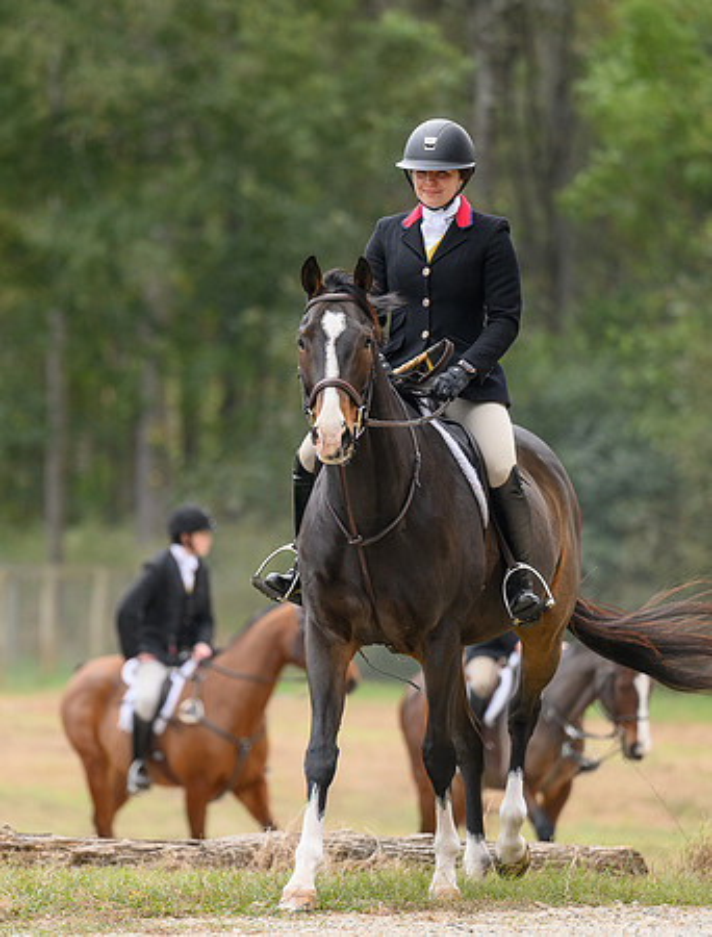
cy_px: 468
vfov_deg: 6.2
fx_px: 8663
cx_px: 362
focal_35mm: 319
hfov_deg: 4.7
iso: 500
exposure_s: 1/640
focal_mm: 200
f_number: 3.2
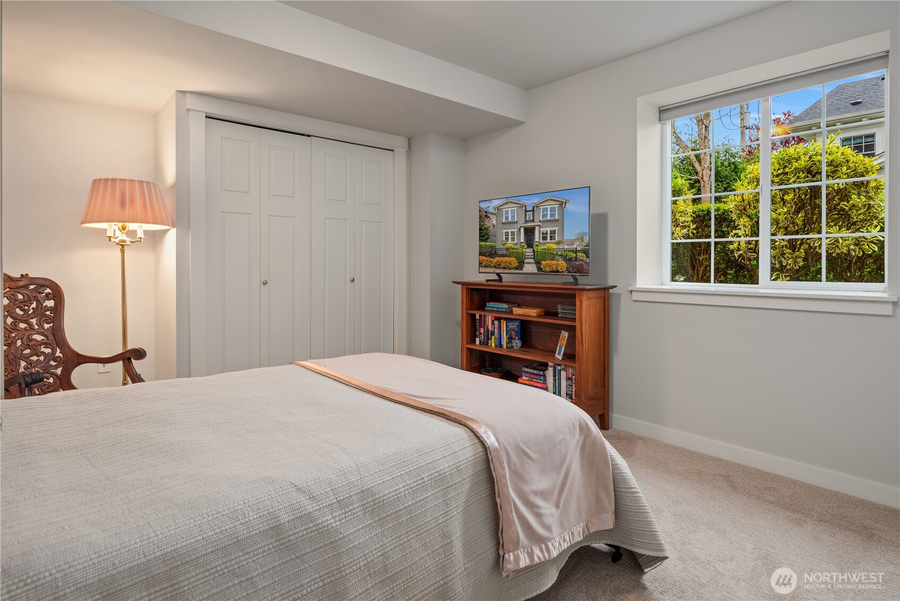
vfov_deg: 64.6
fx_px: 475
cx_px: 450
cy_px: 300
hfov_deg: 86.9
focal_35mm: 19
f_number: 7.1
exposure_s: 1/4
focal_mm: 19
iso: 100
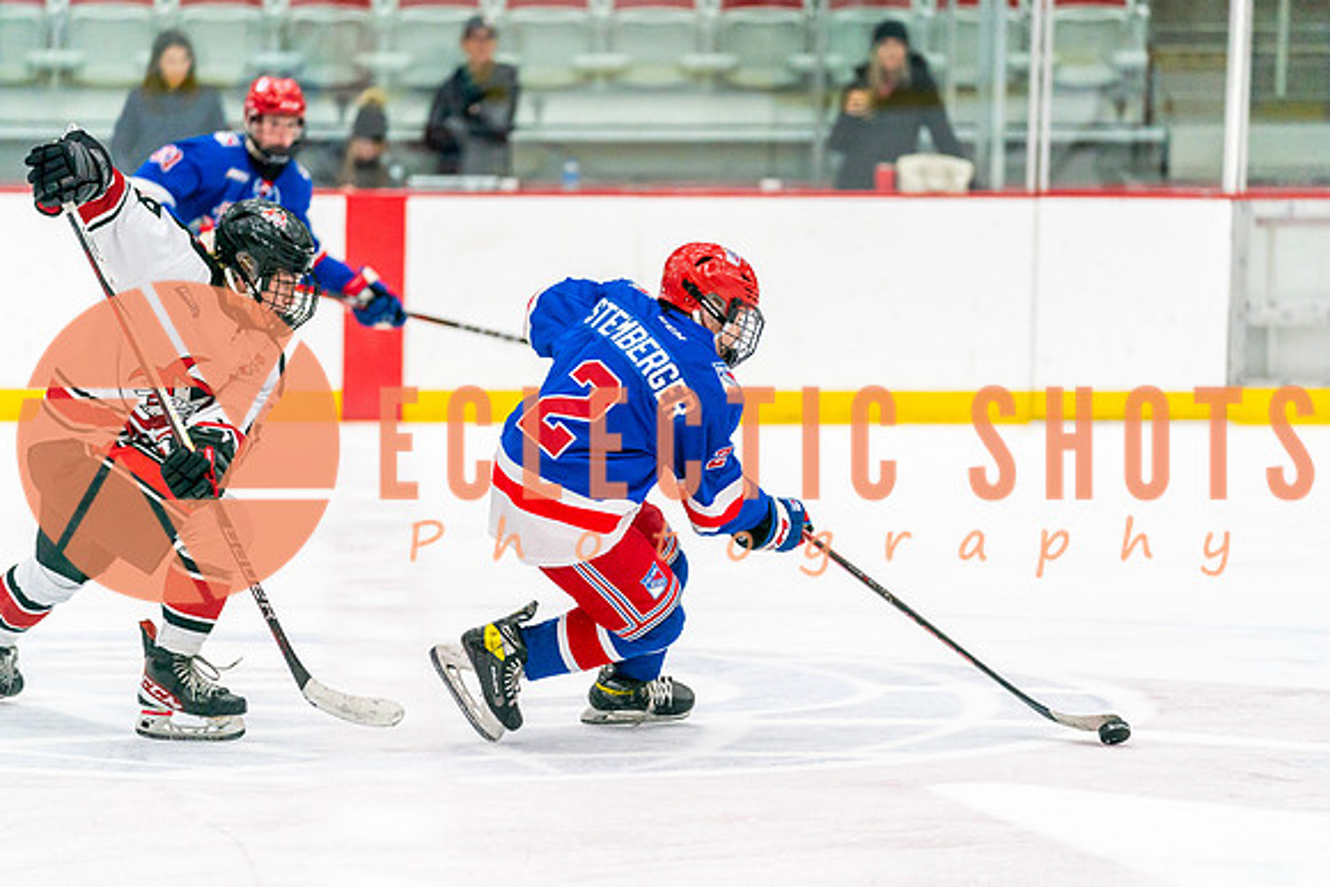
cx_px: 665
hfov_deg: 12.0
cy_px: 444
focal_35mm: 172
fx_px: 6346
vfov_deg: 8.0
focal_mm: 167
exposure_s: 1/1250
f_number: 2.8
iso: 3200
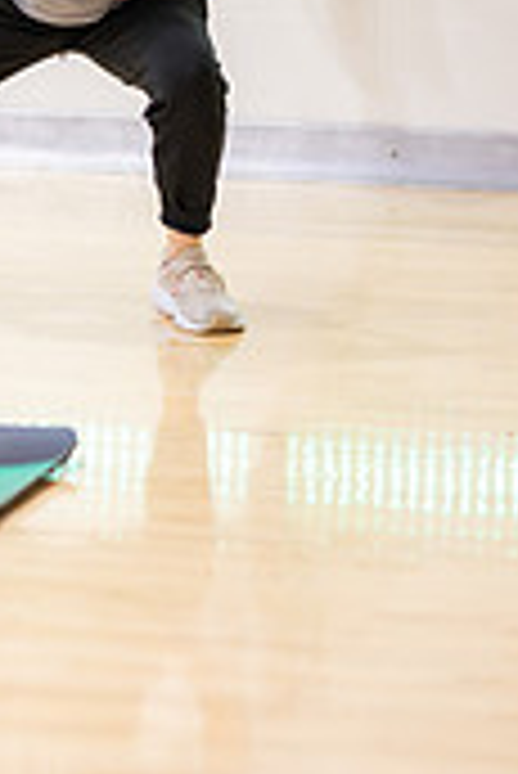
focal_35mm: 274
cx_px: -140
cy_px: 400
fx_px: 5902
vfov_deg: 7.5
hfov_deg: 5.0
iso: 5000
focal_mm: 105
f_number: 1.4
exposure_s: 1/500
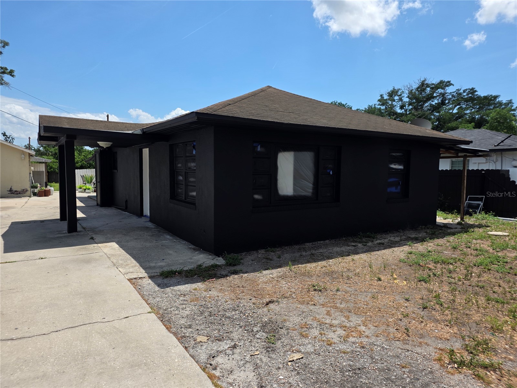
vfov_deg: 58.9
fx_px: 344
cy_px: 194
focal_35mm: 23
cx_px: 258
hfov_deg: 73.9
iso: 80
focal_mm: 6.25
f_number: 1.7
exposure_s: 1/6574
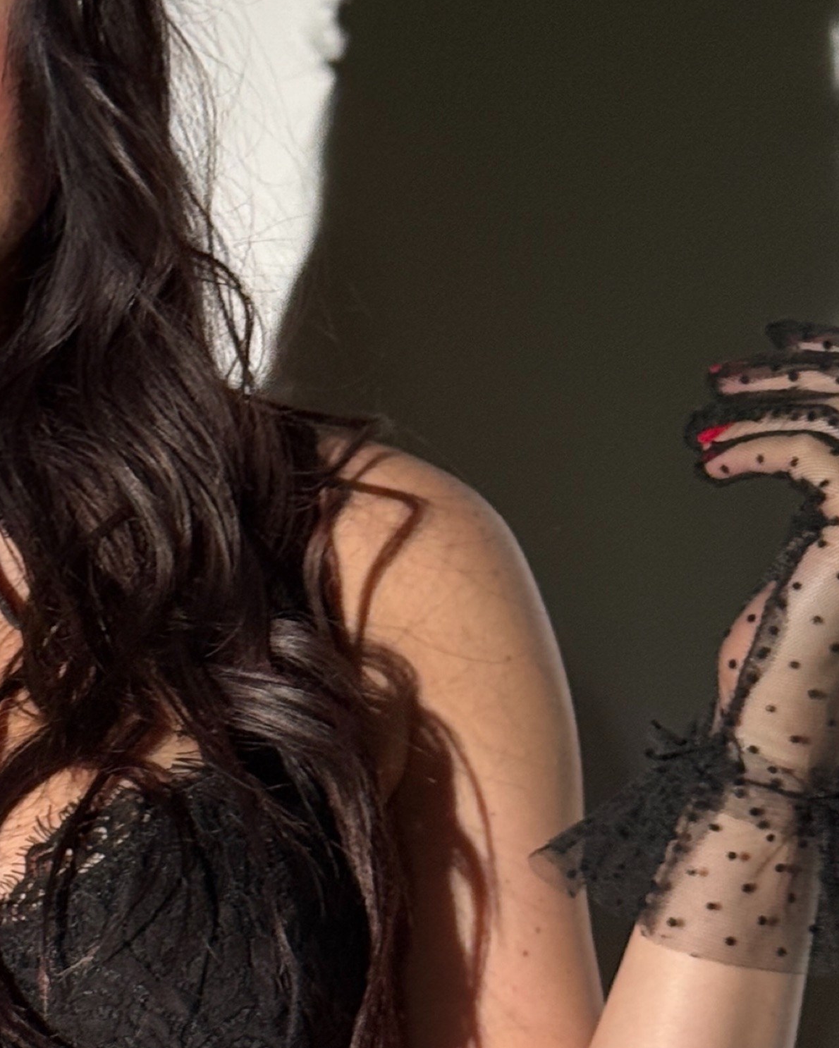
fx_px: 3941
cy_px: 652
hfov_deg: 12.0
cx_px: 0
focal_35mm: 127
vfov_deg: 15.1
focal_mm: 6.76
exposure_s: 1/50
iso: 250
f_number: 1.78
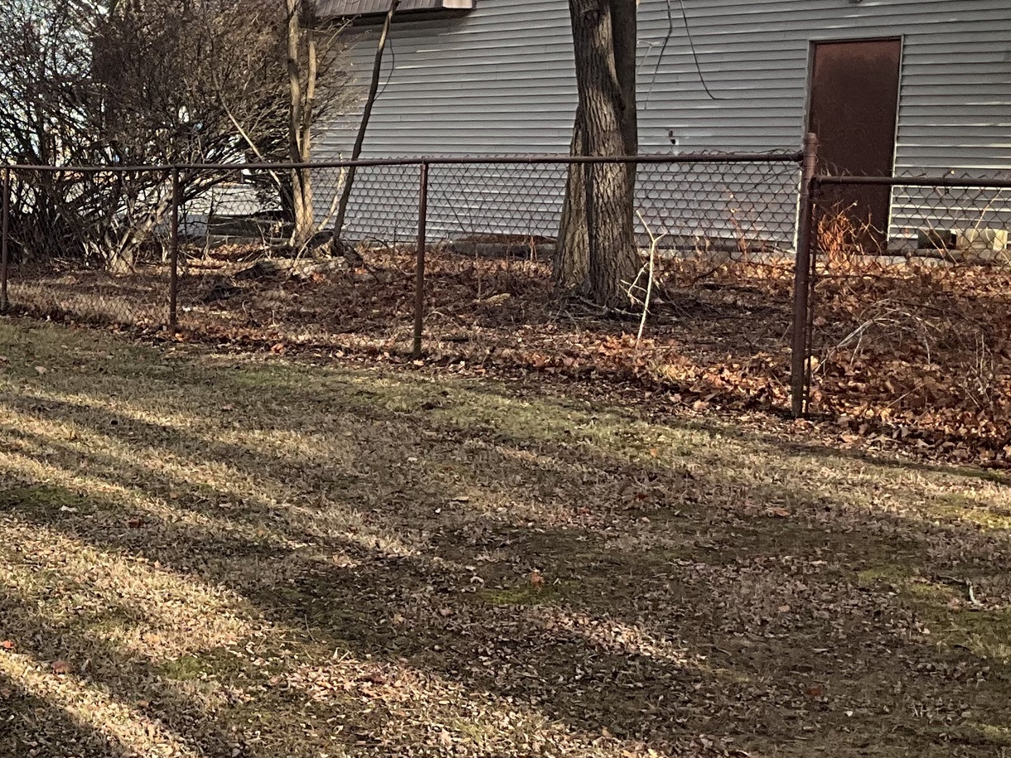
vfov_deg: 20.2
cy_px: 389
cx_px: 23
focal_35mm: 73
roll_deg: -1.3
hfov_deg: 25.5
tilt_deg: -8.1
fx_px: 2132
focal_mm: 3
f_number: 1.8
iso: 25
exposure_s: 1/1055
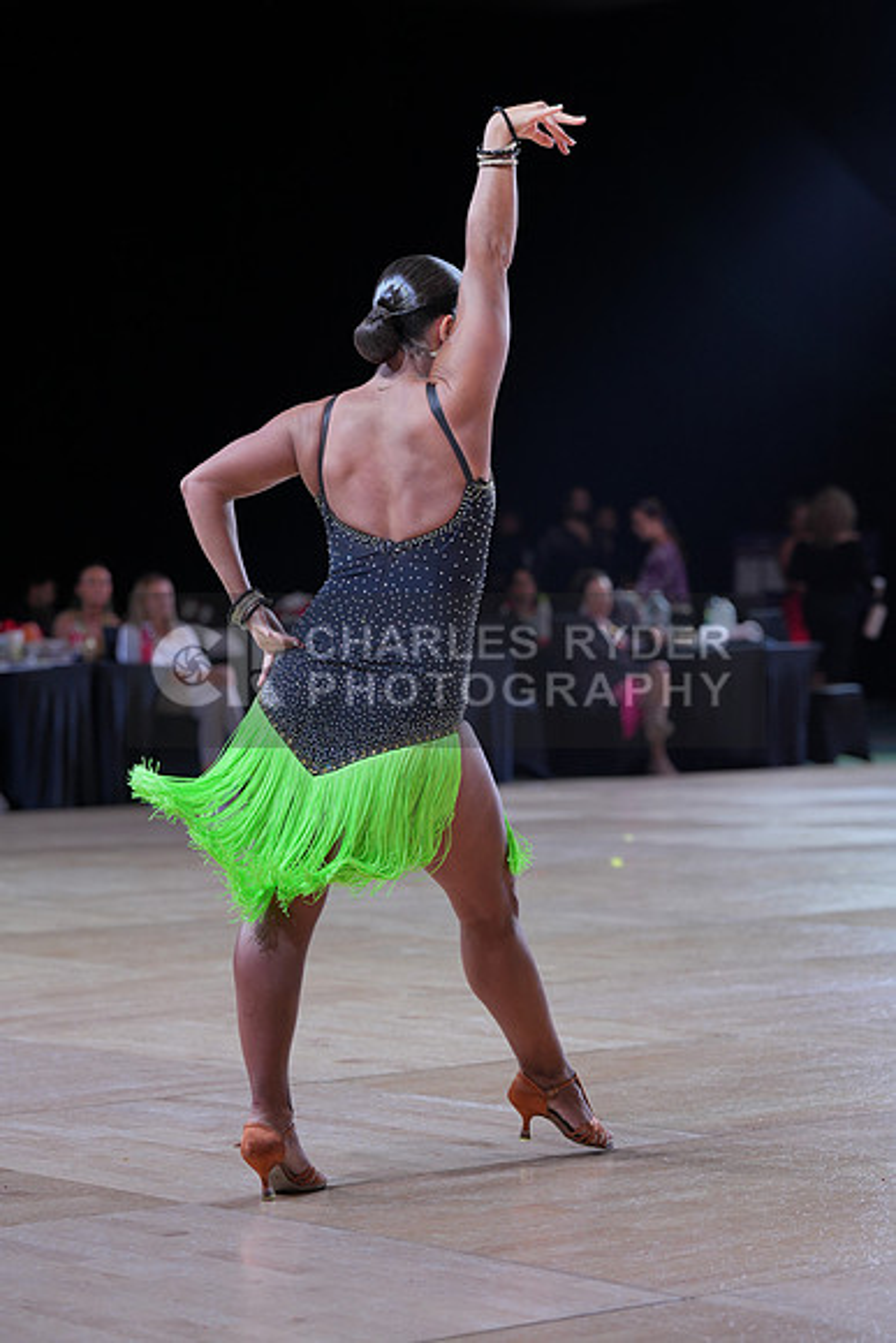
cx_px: 448
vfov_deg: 20.0
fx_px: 3805
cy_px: 672
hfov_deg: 13.4
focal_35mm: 102
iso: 500
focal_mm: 102
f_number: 4
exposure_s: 1/400
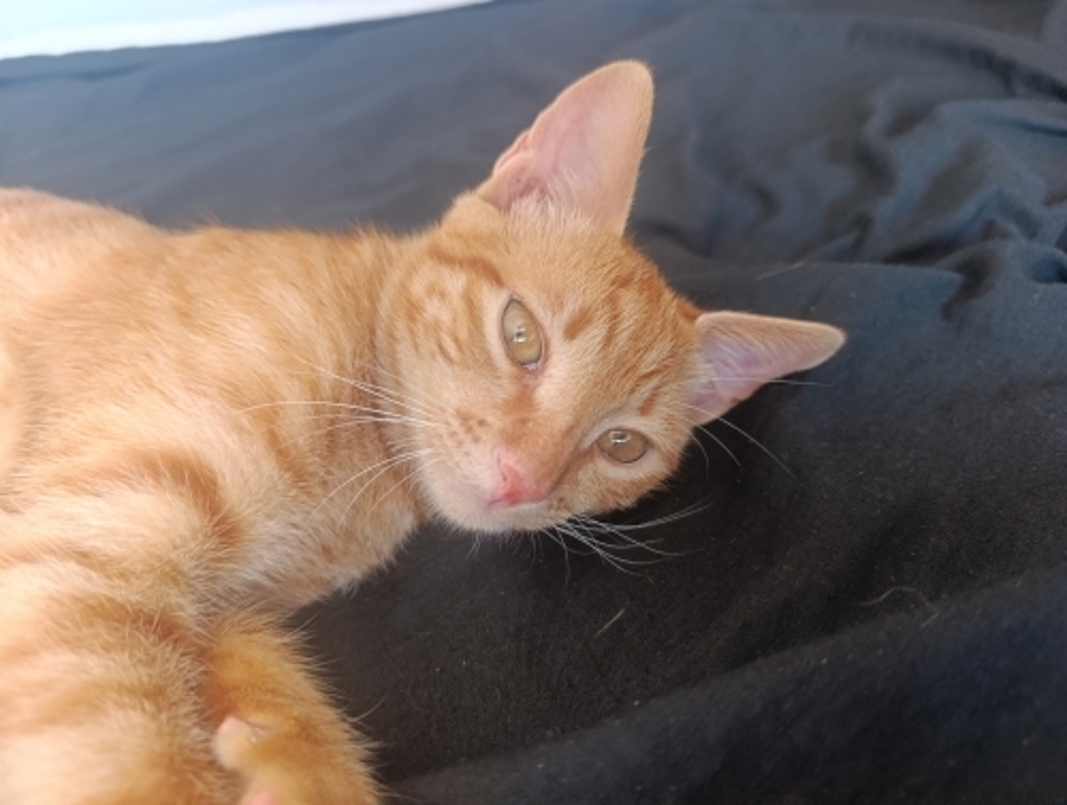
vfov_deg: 59.0
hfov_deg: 73.8
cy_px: 402
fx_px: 710
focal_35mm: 23
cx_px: 534
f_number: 1.6
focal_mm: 6.14
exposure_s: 1/120
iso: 1000
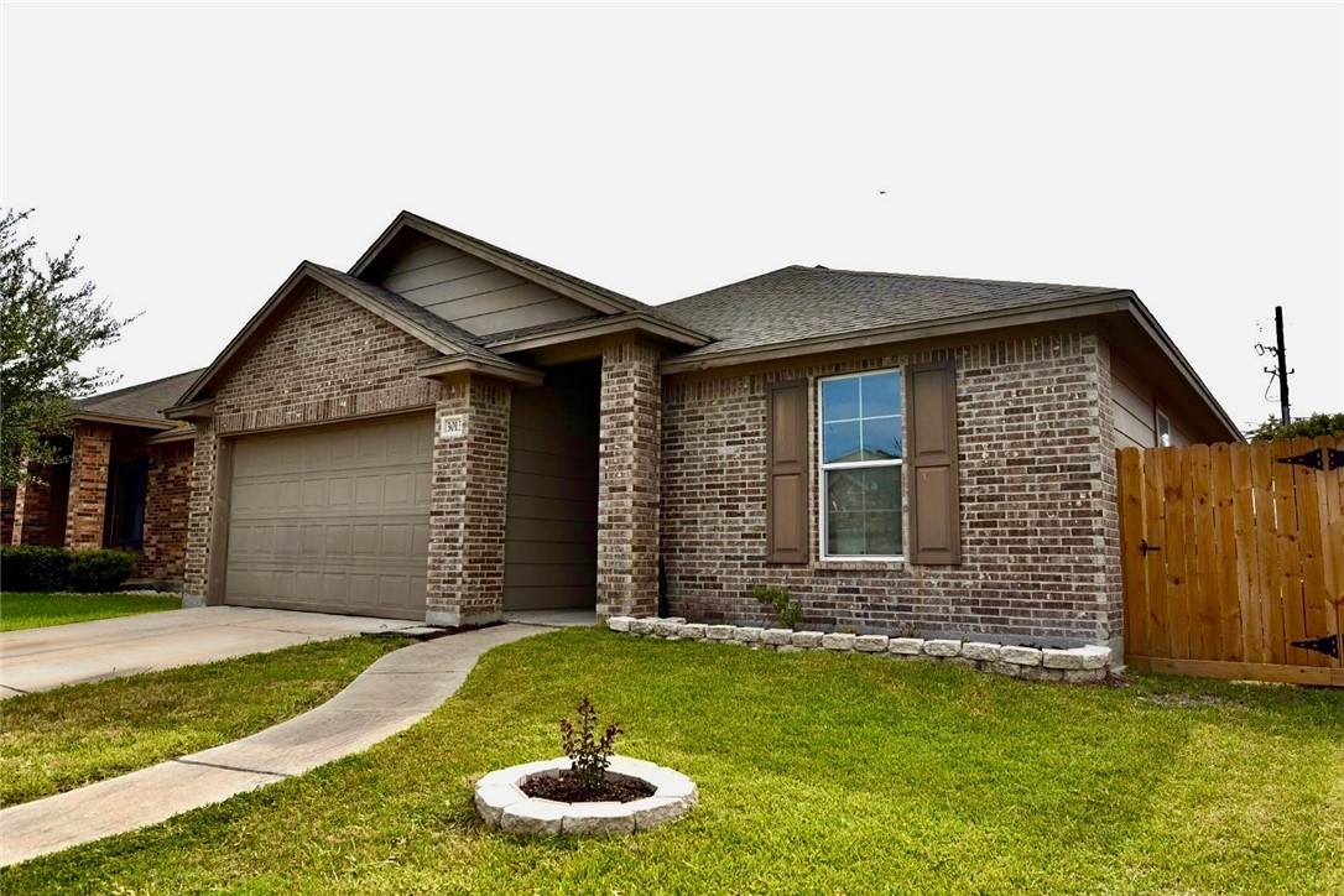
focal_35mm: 24
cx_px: 672
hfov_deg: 73.7
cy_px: 448
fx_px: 896
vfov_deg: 53.1
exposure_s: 1/640
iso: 200
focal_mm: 24
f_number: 8
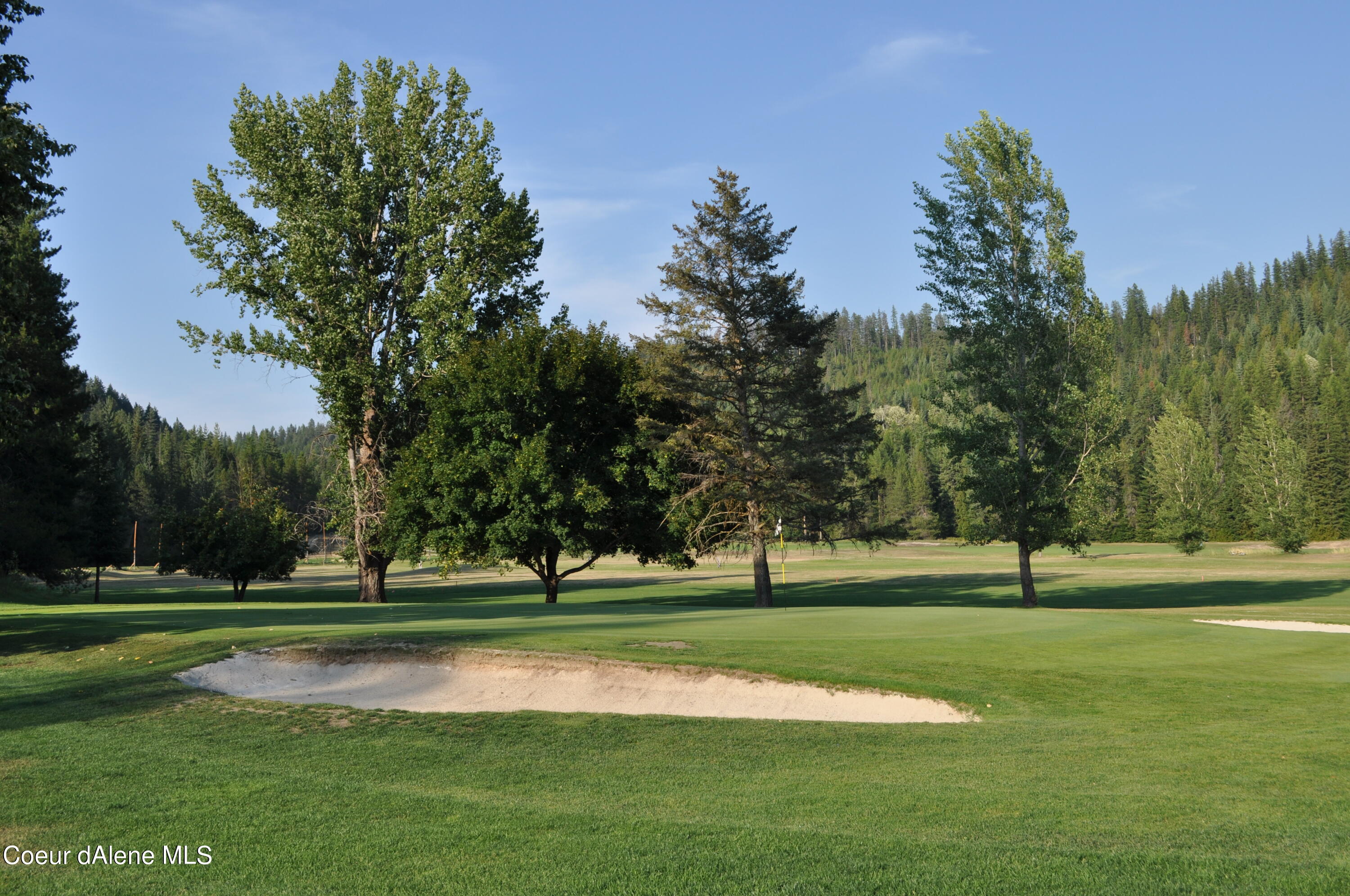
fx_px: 1348
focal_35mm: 36
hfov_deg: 53.2
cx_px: 675
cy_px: 448
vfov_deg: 36.8
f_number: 9
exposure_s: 1/320
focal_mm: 24
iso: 200
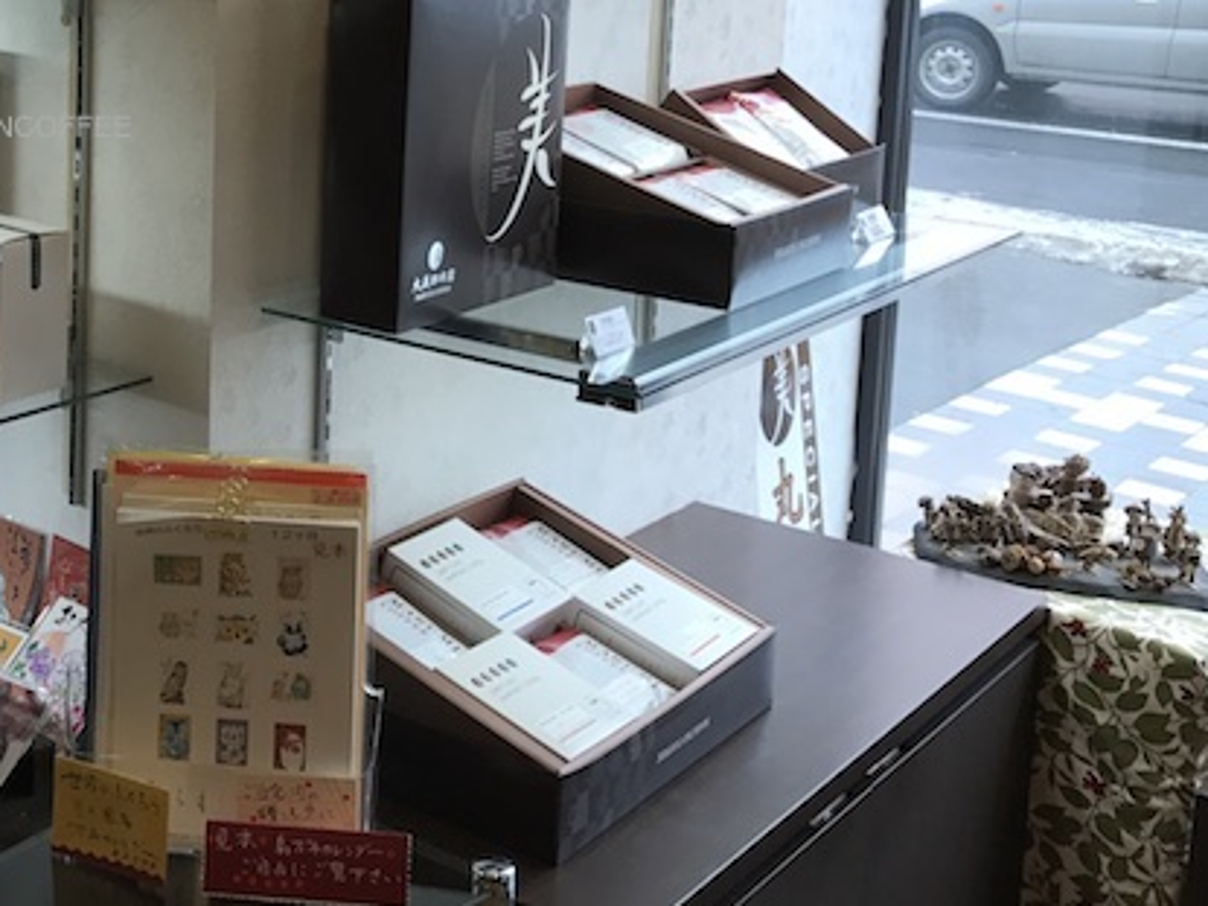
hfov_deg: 33.9
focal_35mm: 54
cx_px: 154
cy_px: 125
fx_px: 1884
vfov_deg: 26.3
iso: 25
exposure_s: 1/100
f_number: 1.8
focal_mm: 3.99
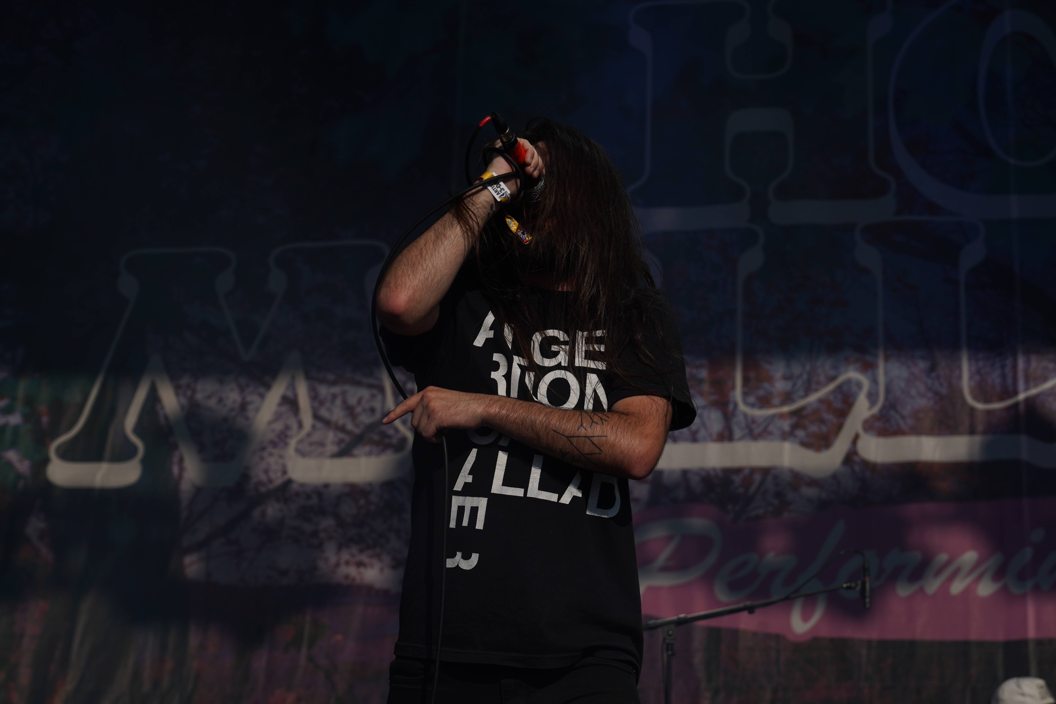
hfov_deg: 19.5
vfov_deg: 13.0
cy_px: 352
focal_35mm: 105
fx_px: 3080
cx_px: 528
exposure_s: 1/1250
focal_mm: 105
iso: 100
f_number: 8
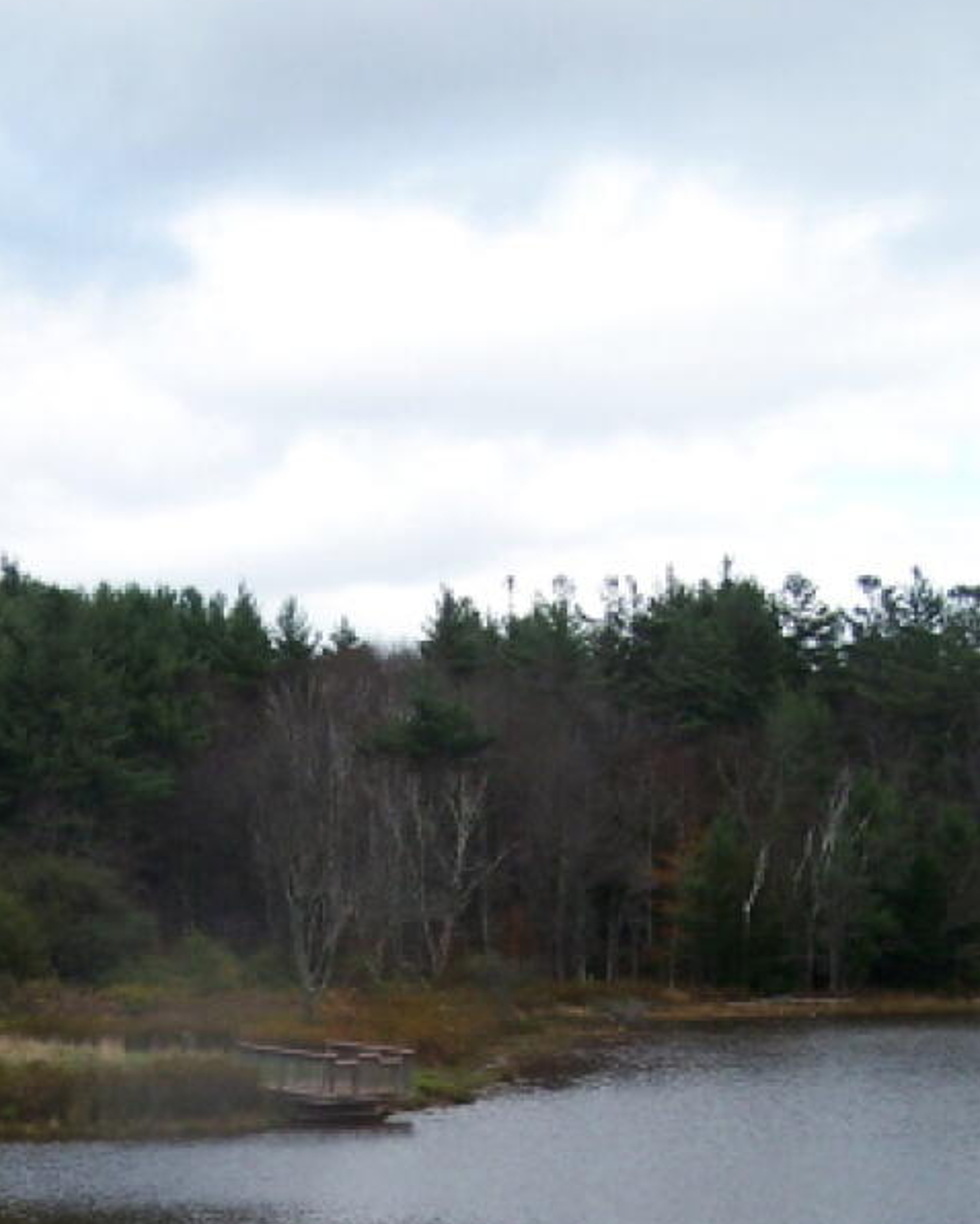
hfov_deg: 17.9
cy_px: 1108
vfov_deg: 21.9
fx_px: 3081
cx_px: 224
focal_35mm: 85
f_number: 2.8
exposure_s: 1/400
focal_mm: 6.3
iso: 80
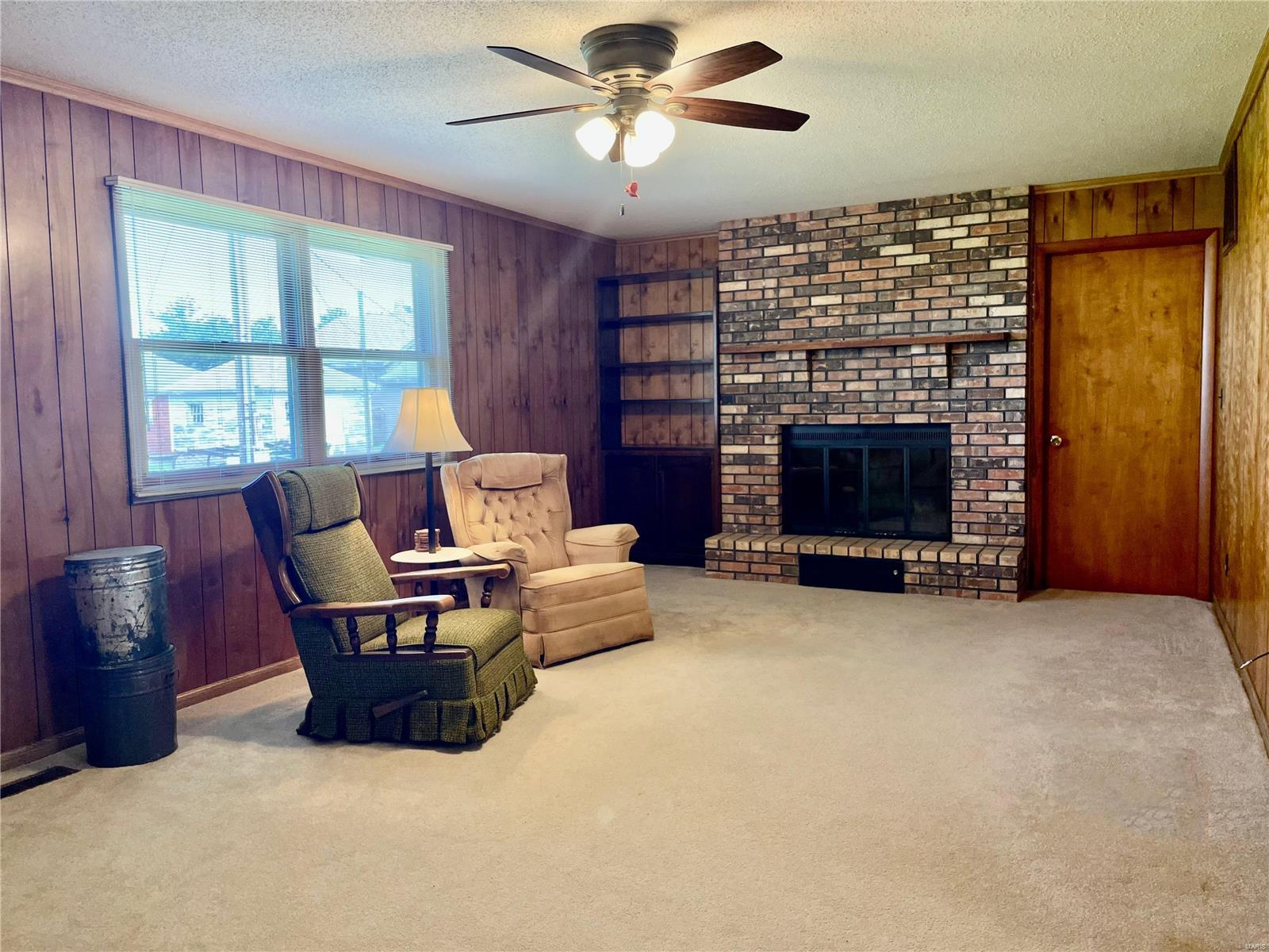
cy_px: 476
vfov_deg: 53.1
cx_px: 634
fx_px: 953
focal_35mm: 26
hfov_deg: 67.3
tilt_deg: -4.1
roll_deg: +1.5
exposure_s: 1/120
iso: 64
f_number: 1.6
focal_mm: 4.2
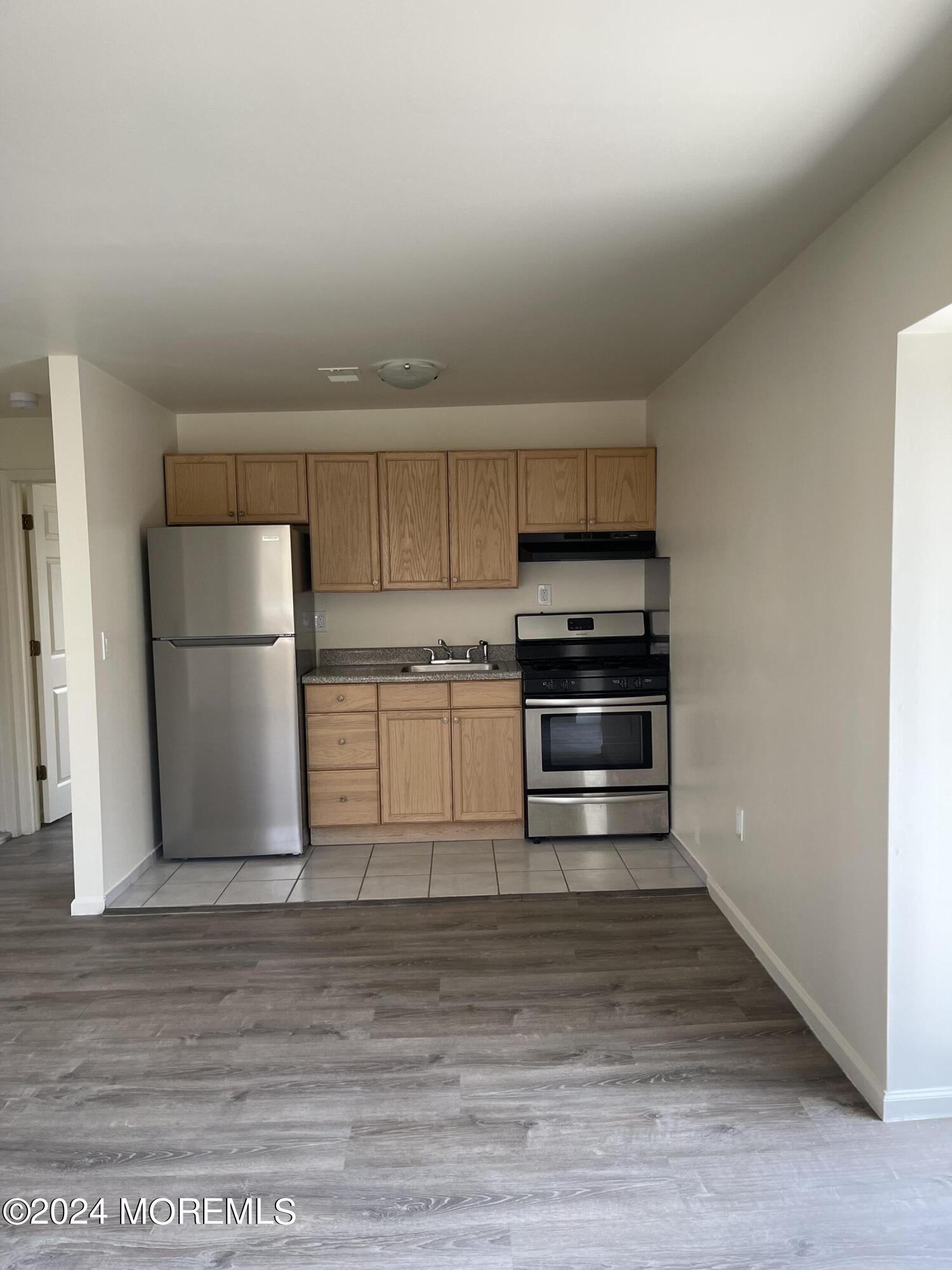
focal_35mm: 25
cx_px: 476
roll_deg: +1.4
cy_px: 635
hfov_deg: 54.9
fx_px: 917
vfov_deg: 69.4
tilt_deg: -4.0
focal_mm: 5.1
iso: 125
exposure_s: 1/115
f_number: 1.6
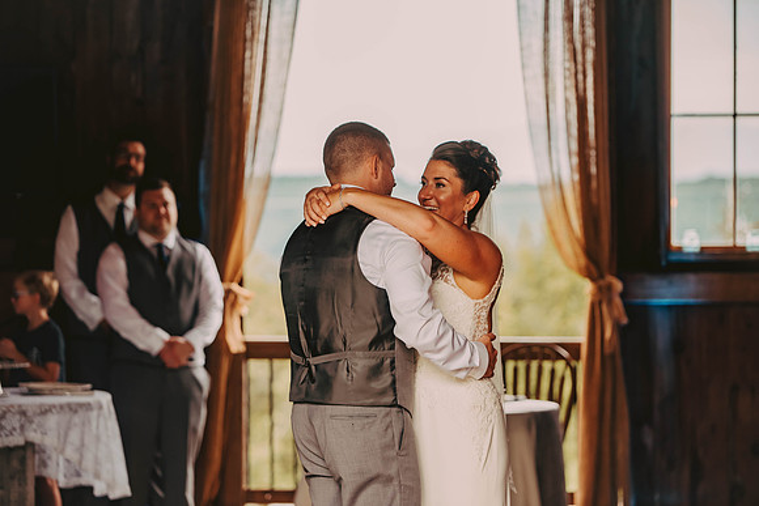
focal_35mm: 120
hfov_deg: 17.1
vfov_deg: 11.4
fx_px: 2530
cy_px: 253
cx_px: 380
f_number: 2.8
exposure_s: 1/400
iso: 400
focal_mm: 120
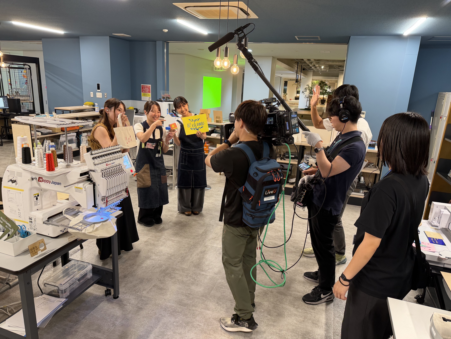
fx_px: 313
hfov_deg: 71.6
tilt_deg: -14.9
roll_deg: -2.7
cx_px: 226
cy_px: 170
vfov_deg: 56.8
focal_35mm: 24
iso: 160
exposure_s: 1/60
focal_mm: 6.8
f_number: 1.8
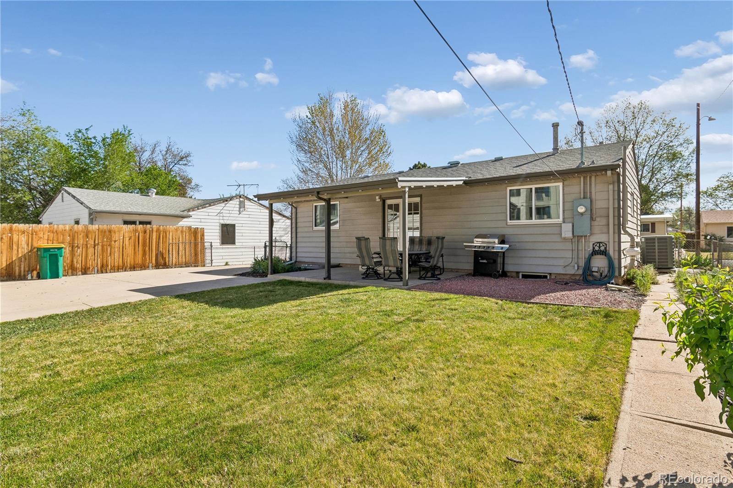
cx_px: 366
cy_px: 244
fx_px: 387
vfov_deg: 64.5
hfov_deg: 86.9
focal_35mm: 19
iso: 100
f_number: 8
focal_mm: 13
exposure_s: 1/500
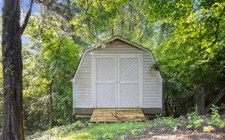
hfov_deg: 74.8
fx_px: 147
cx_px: 114
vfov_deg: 51.0
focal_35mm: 24
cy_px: 77
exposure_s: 1/50
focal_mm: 8.38
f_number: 2.8
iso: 100
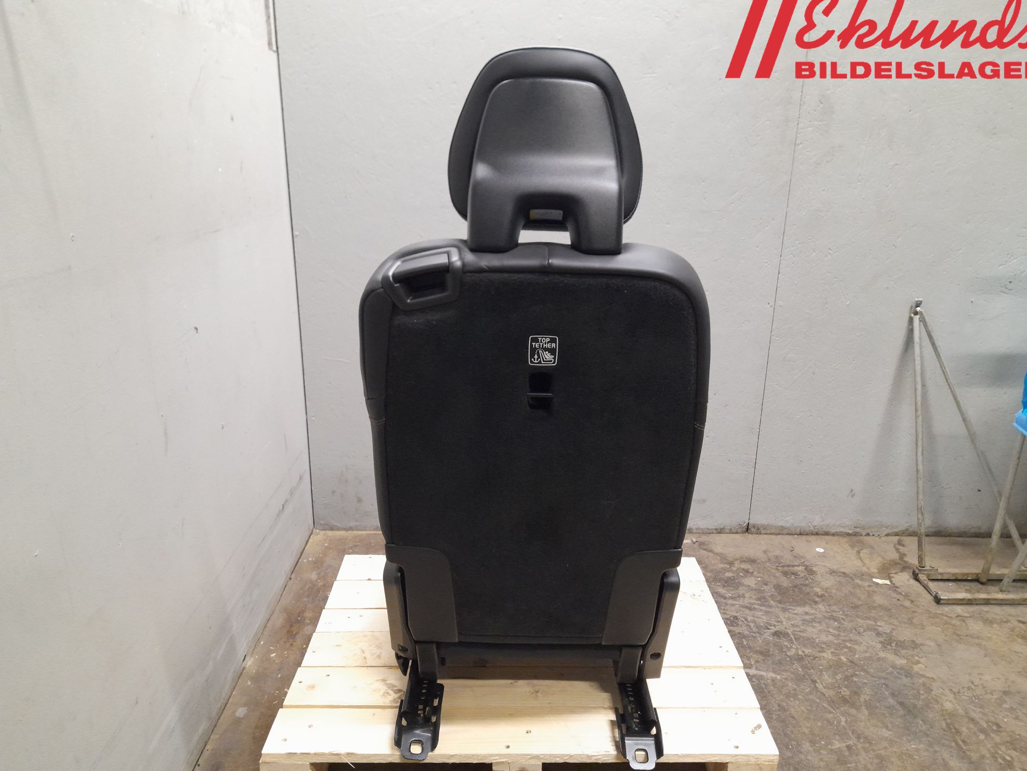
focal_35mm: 26
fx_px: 771
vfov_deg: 53.1
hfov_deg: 67.3
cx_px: 511
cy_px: 391
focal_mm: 4.6
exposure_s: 1/50
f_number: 2
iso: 250
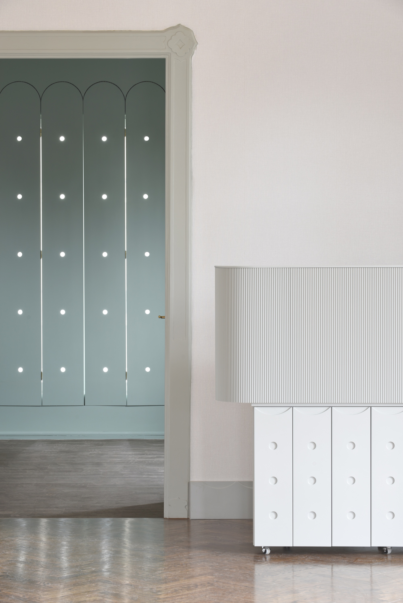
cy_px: 302
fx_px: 1761
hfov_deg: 13.1
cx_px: 202
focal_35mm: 105
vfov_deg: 19.4
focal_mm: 105
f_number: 10
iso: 100
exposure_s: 5
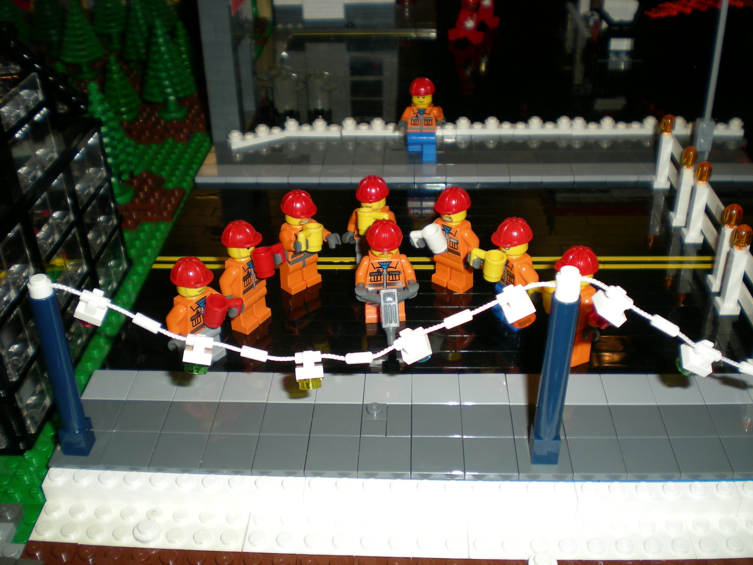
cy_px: 282
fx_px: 827
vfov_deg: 37.7
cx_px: 376
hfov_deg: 49.0
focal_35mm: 38
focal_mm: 6.3
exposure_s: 1/60
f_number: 3.1
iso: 50
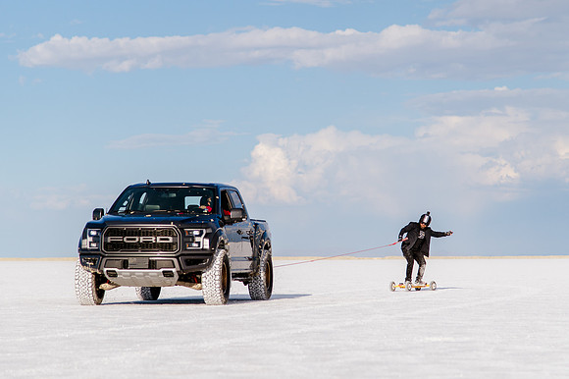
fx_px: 1966
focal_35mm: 124
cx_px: 315
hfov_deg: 16.5
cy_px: 191
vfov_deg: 11.0
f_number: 4
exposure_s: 1/6400
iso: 200
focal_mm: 100
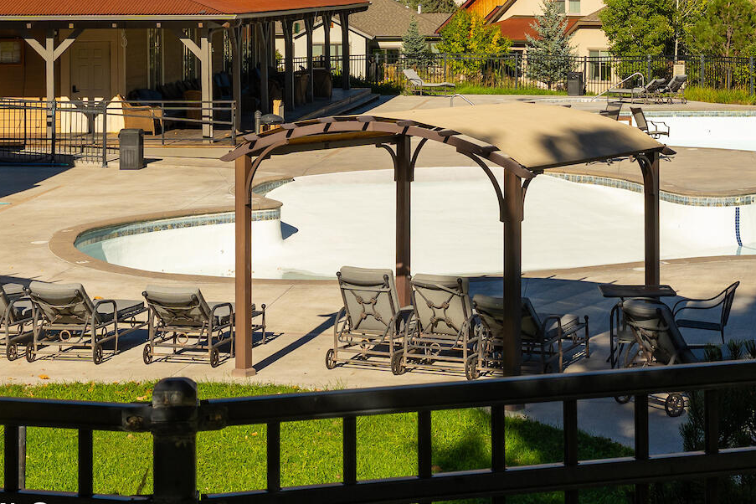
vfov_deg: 14.0
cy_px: -92
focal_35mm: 95
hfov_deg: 21.5
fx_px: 1992
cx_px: 376
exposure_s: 1/320
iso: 200
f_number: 11
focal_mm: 35.7
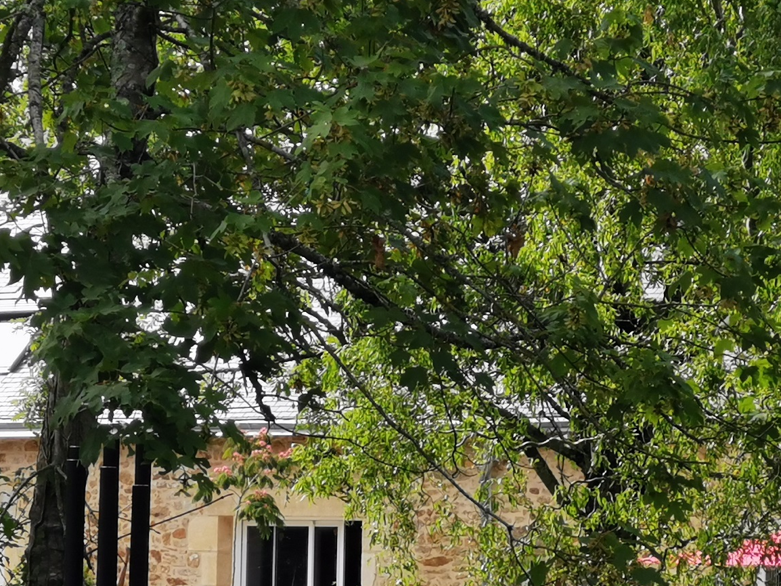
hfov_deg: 8.7
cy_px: 504
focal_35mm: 227
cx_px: 467
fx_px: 5123
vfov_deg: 6.5
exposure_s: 1/541
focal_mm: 7.48
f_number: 2.4
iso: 50
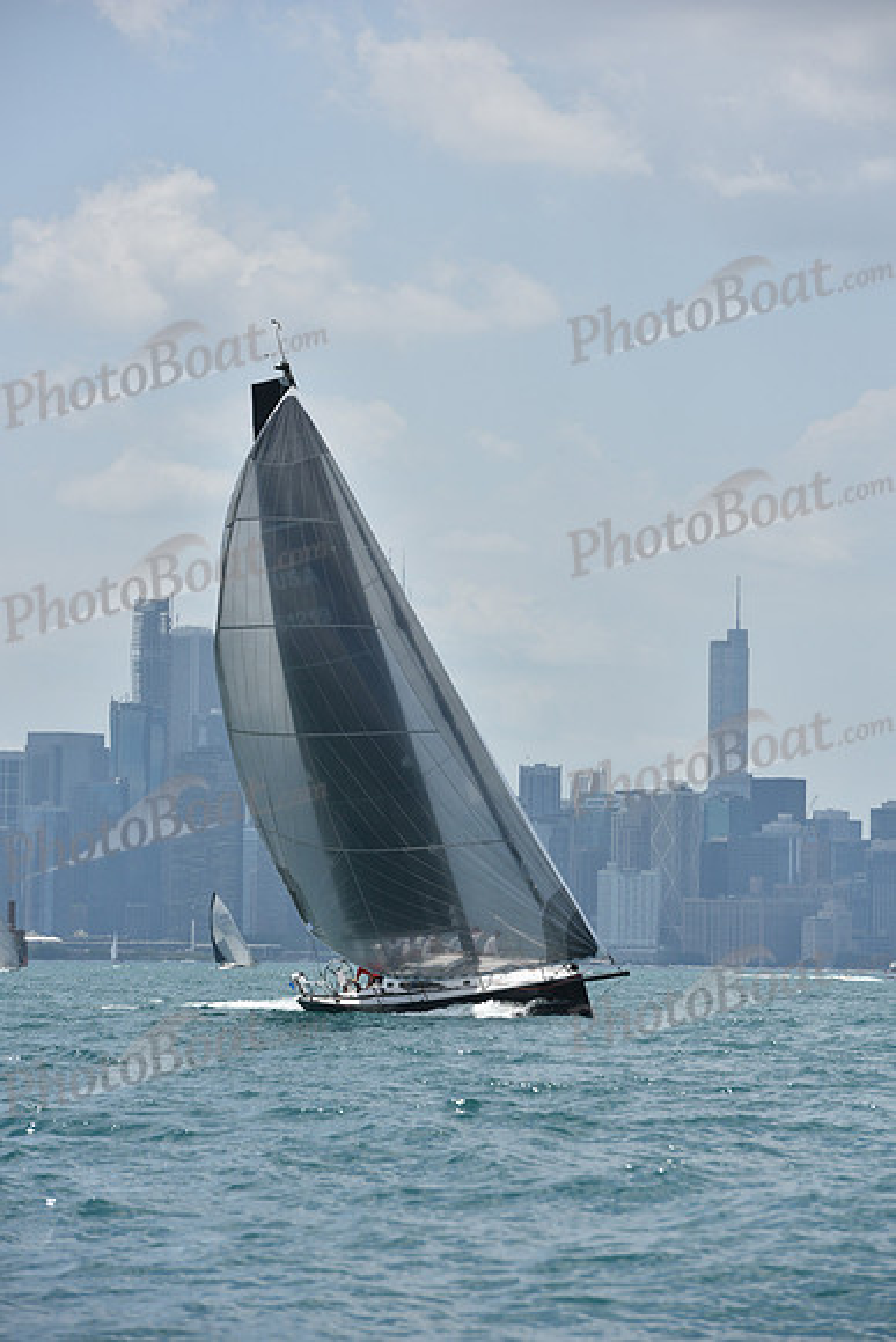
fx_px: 6902
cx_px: 448
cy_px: 671
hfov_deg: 7.4
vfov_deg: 11.1
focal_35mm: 185
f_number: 9
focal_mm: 185
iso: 250
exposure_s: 1/1250
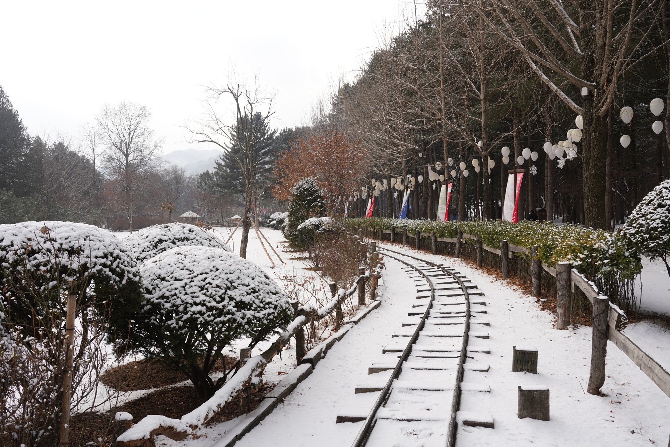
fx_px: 670
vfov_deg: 36.9
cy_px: 224
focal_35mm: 36
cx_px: 335
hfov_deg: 53.1
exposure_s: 1/100
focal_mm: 36
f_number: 13
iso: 320
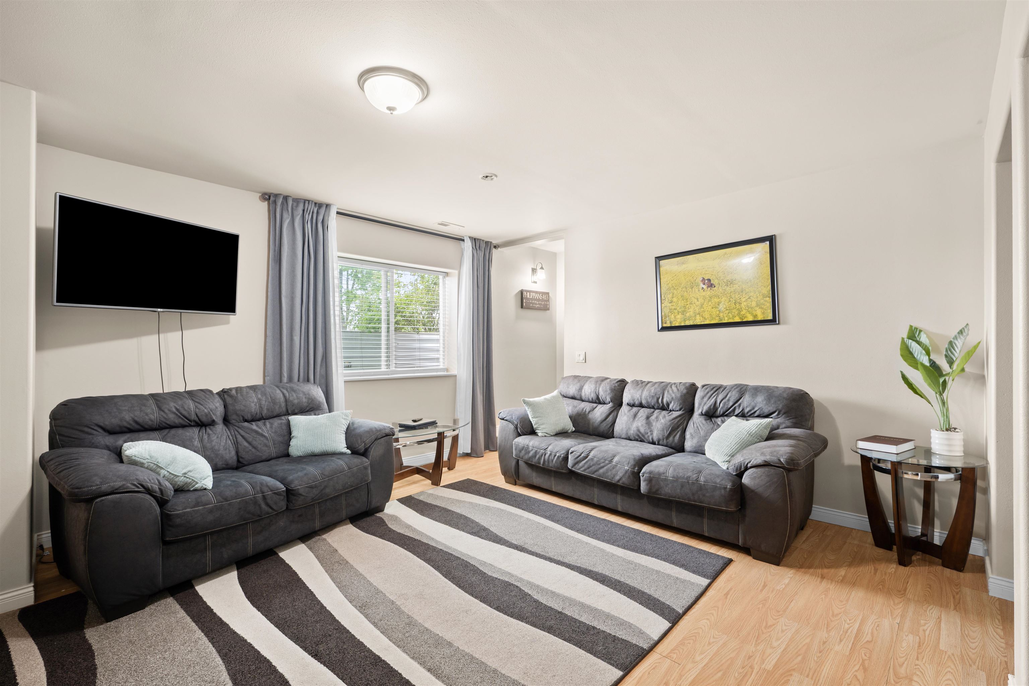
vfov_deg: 73.7
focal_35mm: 16
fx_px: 457
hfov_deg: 96.7
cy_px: 343
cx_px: 514
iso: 100
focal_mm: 16
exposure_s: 2
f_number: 8
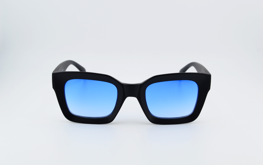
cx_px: 130
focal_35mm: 62
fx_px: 444
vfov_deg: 21.0
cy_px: 85
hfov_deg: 33.0
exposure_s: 1/125
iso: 200
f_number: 11
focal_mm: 40
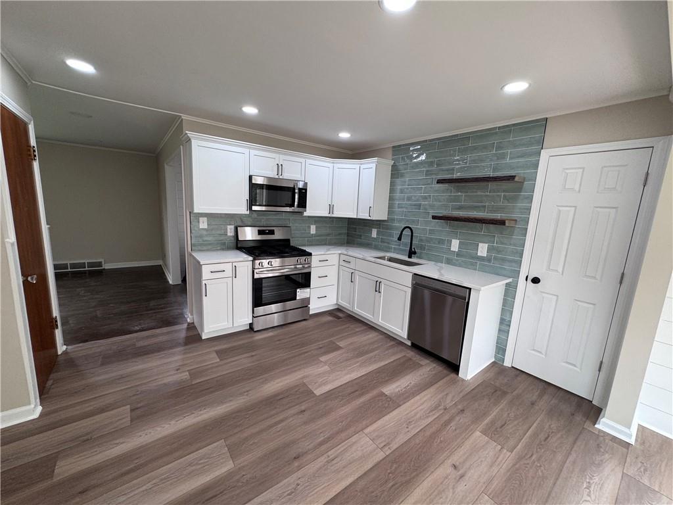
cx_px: 336
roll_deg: -3.1
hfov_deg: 102.1
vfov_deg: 85.7
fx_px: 272
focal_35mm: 14
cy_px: 252
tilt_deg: -9.9
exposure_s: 1/120
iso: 160
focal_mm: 2.22
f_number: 2.2
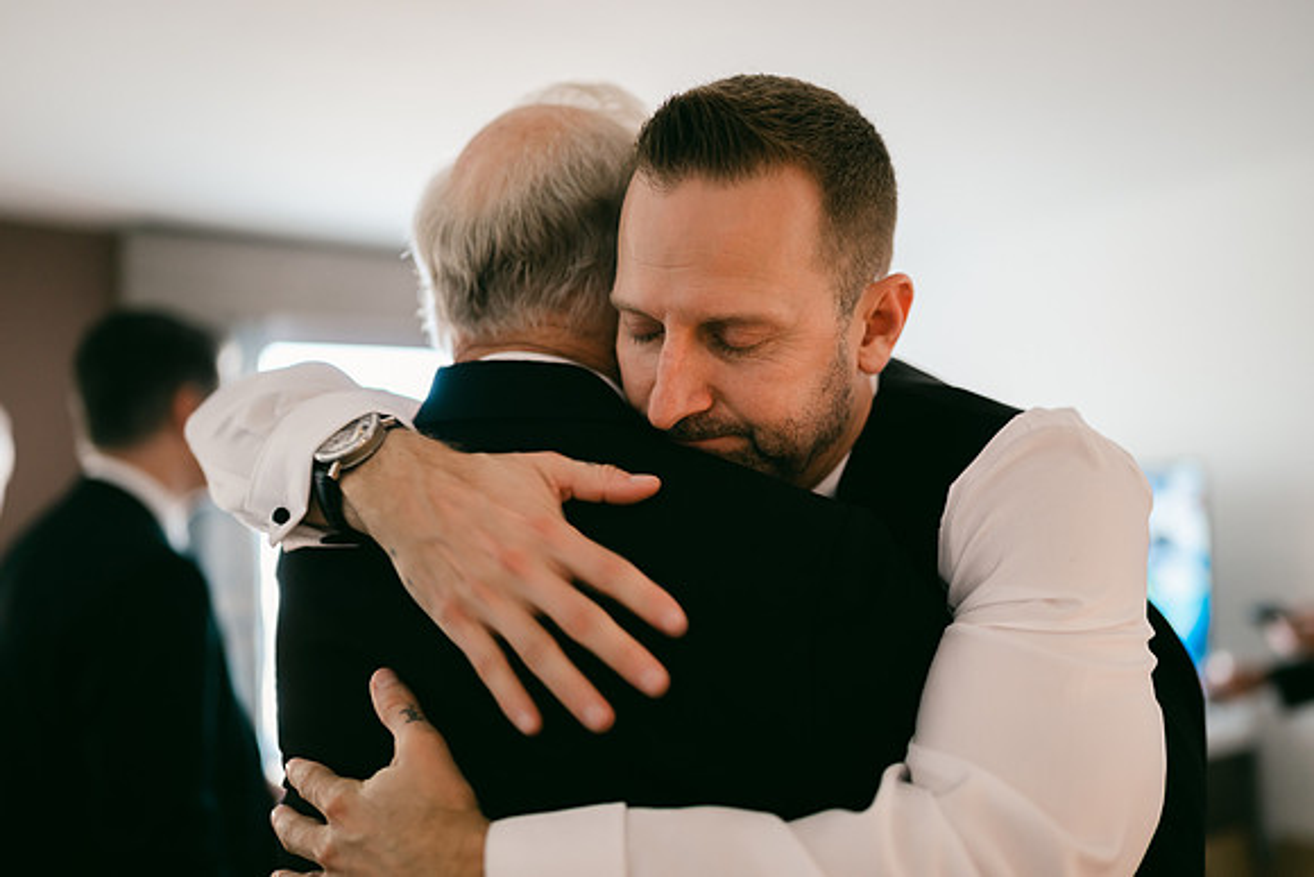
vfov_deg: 37.9
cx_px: 657
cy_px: 438
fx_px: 1278
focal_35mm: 35
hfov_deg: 54.4
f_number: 1.2
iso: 400
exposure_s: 1/160
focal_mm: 35
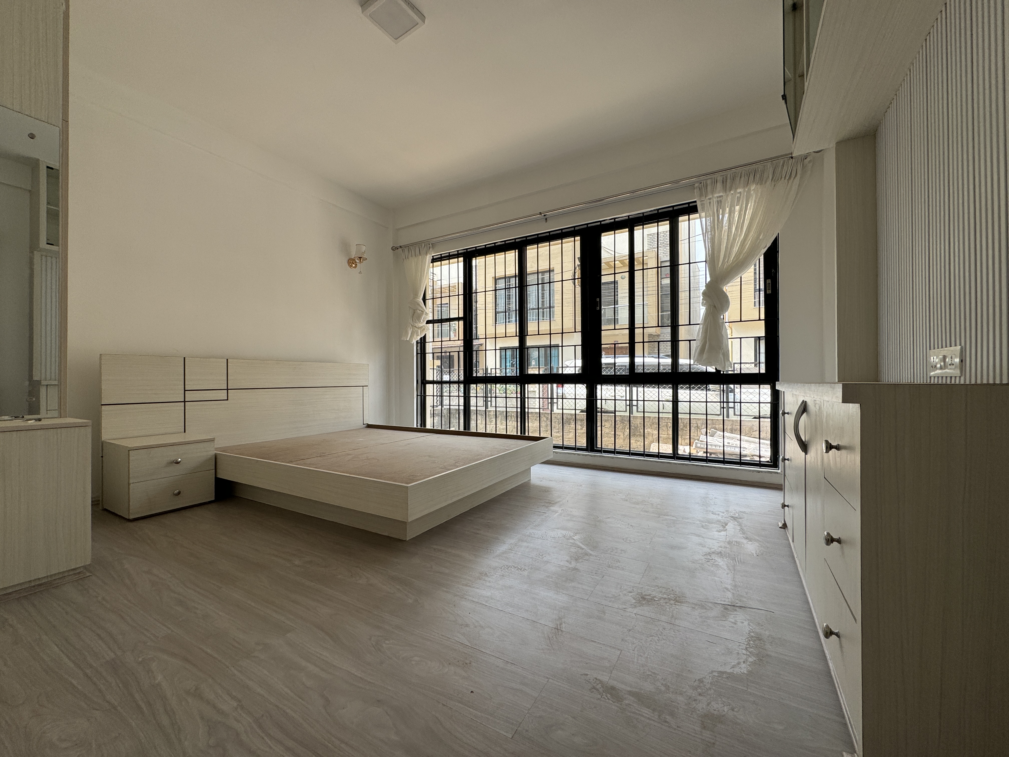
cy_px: 378
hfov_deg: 102.1
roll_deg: +0.0
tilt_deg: -0.3
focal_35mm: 14
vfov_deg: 85.7
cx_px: 504
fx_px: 408
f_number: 2.2
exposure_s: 1/251
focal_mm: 2.22
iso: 40
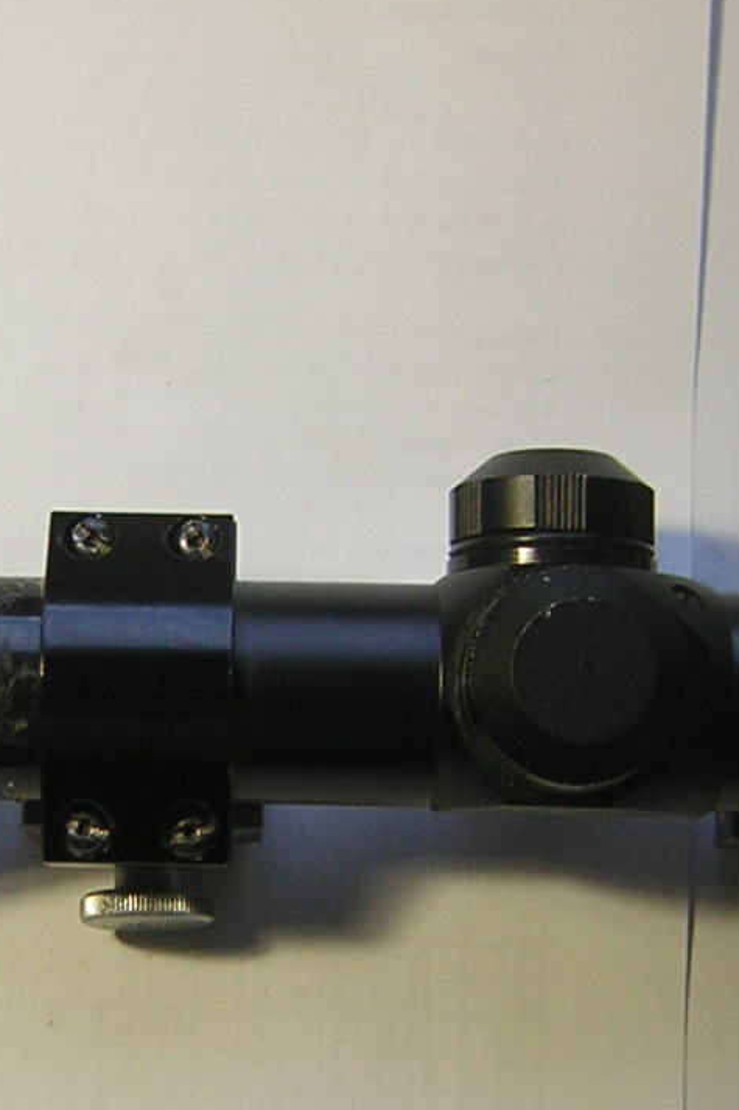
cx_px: 302
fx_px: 2588
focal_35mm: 84
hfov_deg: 16.2
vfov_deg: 23.9
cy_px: 873
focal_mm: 4.7
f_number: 2.6
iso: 50
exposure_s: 1/45.6
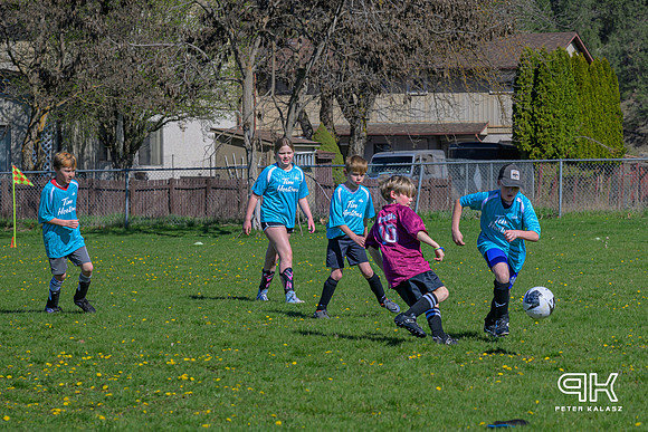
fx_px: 2855
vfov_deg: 8.7
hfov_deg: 12.9
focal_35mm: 159
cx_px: 480
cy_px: 188
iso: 180
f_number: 7.1
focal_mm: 100
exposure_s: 1/500
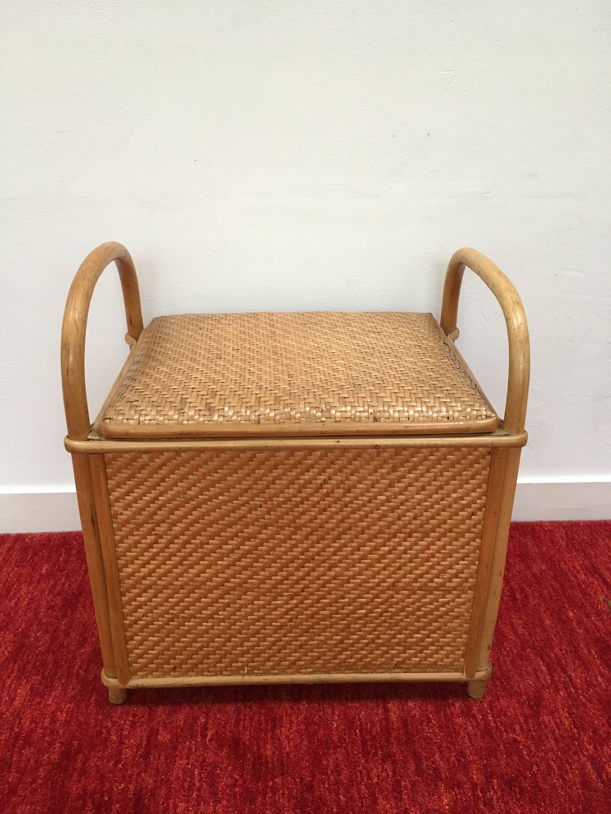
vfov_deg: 61.7
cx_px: 306
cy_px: 407
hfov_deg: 48.2
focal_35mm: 29
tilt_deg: -25.4
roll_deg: +0.8
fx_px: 682
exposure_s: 1/33
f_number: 2.2
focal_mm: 4.15
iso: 125
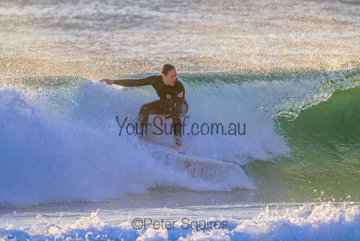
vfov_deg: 1.7
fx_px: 8001
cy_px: 120
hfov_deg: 2.6
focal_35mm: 800
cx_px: 180
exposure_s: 1/1250
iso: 2800
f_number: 11
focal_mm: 800
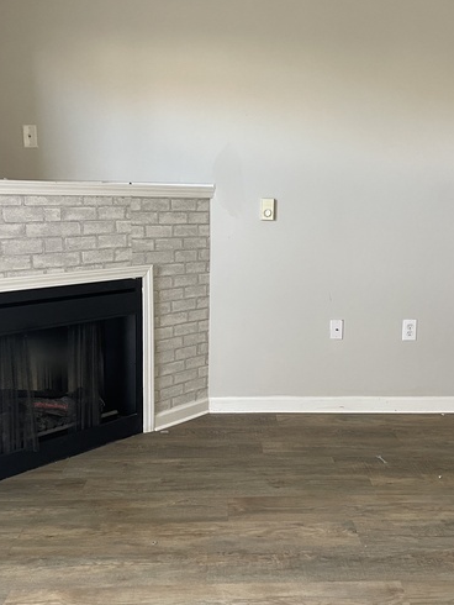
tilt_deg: -10.6
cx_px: 262
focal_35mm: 34
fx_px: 594
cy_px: 301
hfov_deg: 41.7
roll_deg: -0.8
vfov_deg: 53.9
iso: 320
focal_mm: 5.1
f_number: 1.6
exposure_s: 1/60
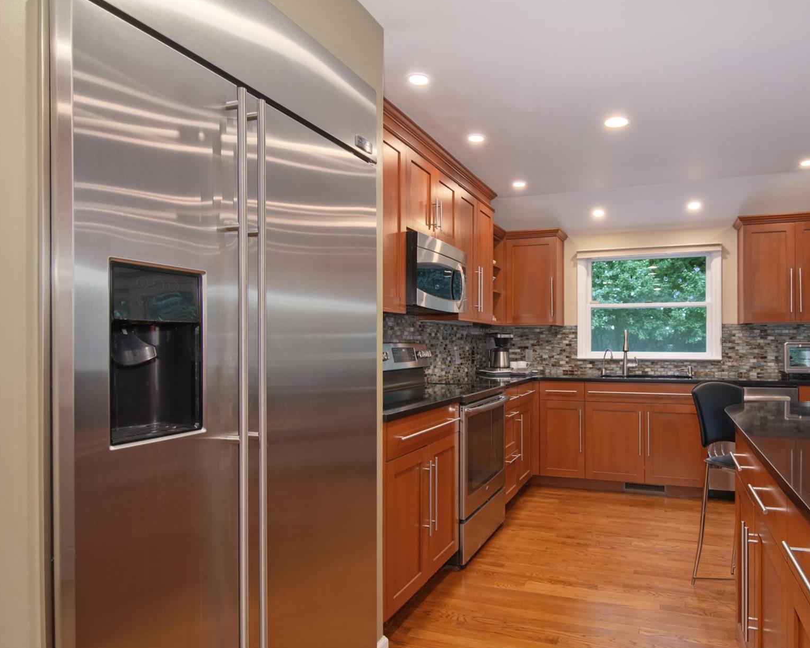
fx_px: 495
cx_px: 503
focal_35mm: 21
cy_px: 340
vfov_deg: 66.4
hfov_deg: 77.3
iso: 640
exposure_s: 1/40
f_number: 8
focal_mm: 11
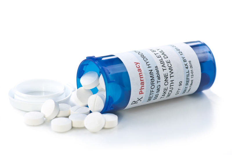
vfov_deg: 13.1
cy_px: 78
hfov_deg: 19.4
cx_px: 116
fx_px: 677
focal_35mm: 105
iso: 100
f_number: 10
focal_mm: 105
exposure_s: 1/100
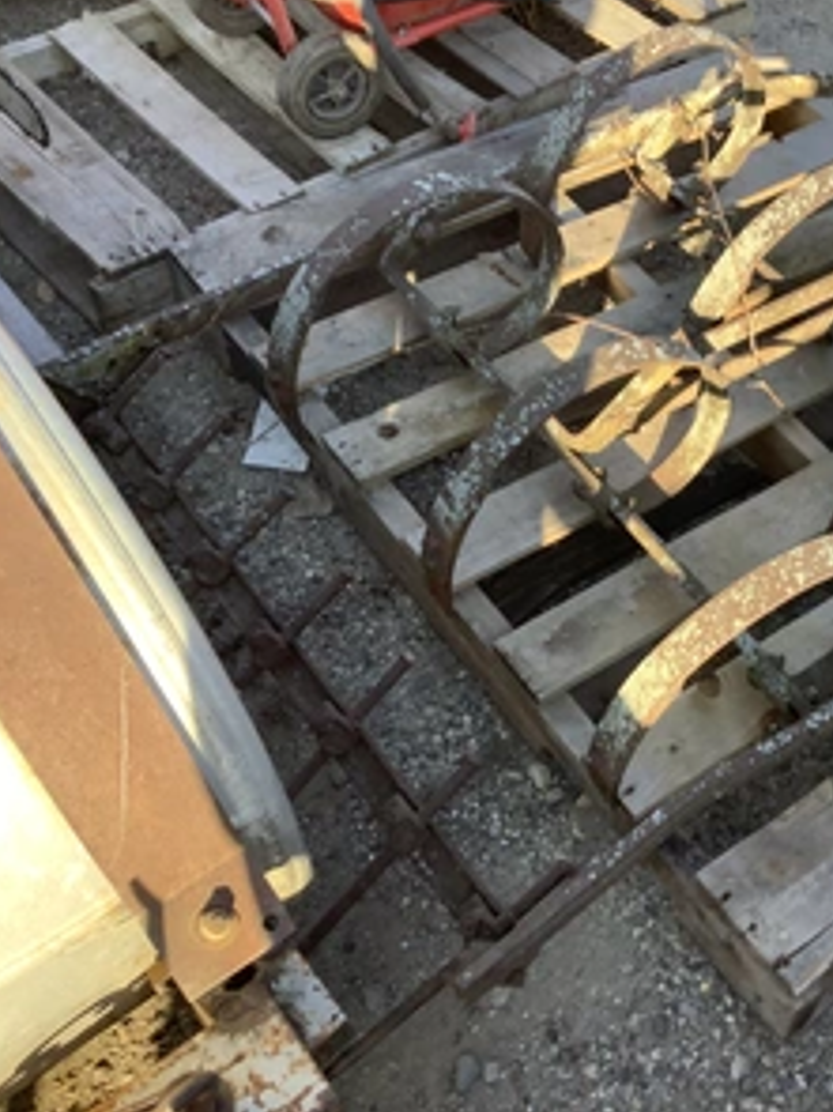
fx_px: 1349
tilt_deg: -48.5
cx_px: 671
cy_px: 550
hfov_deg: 33.3
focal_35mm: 42
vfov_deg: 44.8
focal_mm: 3.3
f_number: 2.4
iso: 25
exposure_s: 1/120
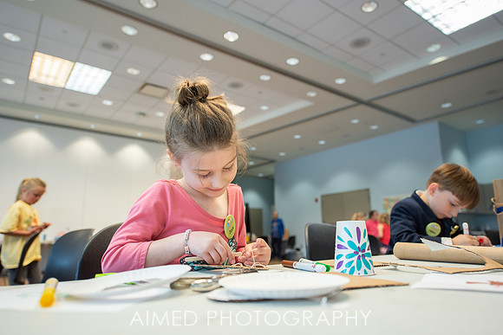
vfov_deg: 51.9
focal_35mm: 25
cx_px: 255
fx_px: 345
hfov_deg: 72.2
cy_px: 168
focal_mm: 24
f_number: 2.8
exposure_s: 1/200
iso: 640
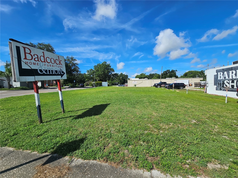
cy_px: 89
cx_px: 119
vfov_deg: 89.9
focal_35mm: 13
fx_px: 89
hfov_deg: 106.2
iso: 50
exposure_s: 1/3117
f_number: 2.2
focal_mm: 2.2
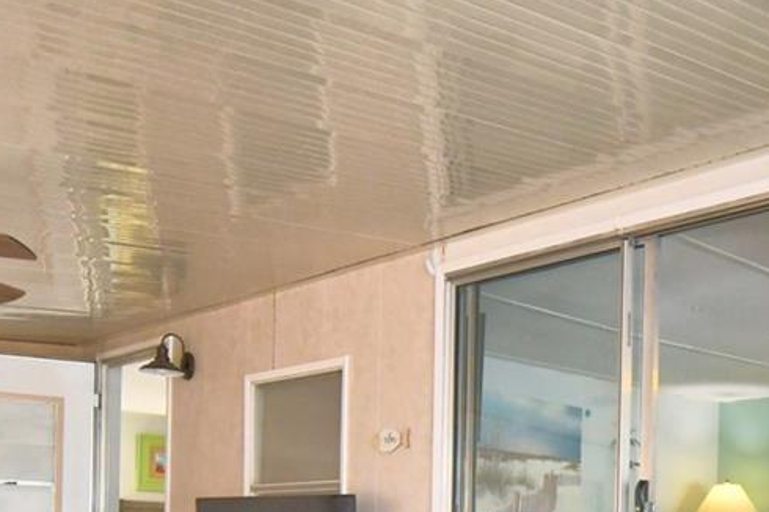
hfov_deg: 38.2
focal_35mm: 49
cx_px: 661
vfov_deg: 25.3
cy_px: 578
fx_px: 1046
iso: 400
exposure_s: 1/100
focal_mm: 10
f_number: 4.5
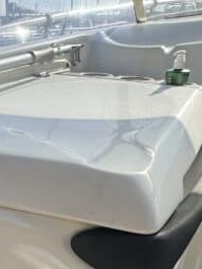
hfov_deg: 25.8
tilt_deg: -31.1
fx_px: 420
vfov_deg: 32.3
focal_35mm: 54
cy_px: 277
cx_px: 6
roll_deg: +1.7
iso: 40
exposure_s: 1/456
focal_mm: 2.22
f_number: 2.2
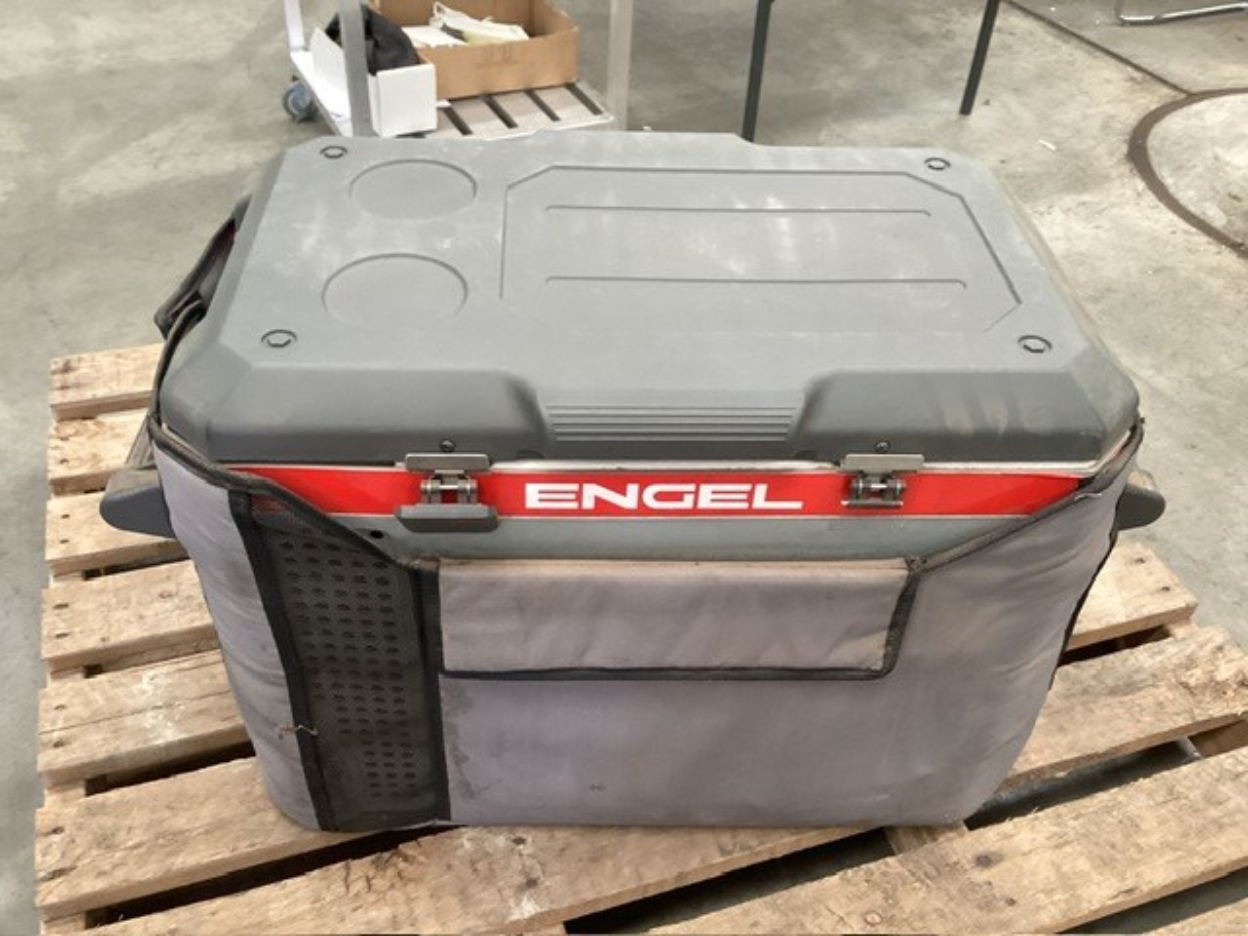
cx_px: 624
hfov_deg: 58.4
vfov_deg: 45.4
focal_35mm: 31
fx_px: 1118
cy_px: 468
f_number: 2.4
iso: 200
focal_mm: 3.3
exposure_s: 1/50
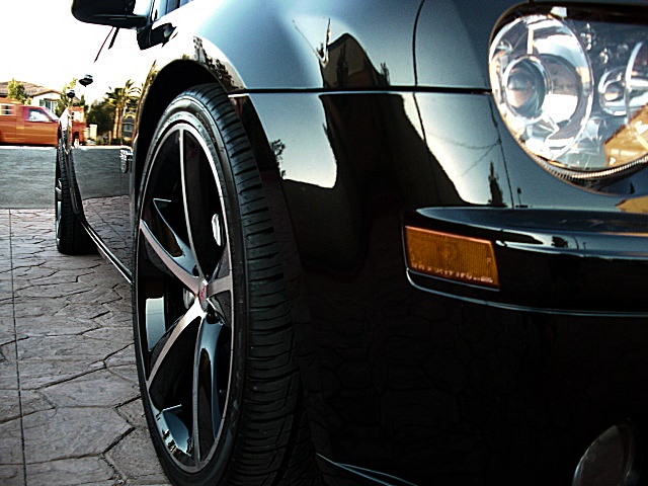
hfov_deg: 51.4
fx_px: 674
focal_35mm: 36
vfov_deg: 39.7
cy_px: 243
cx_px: 324
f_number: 2.8
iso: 200
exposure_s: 1/80
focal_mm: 6.3
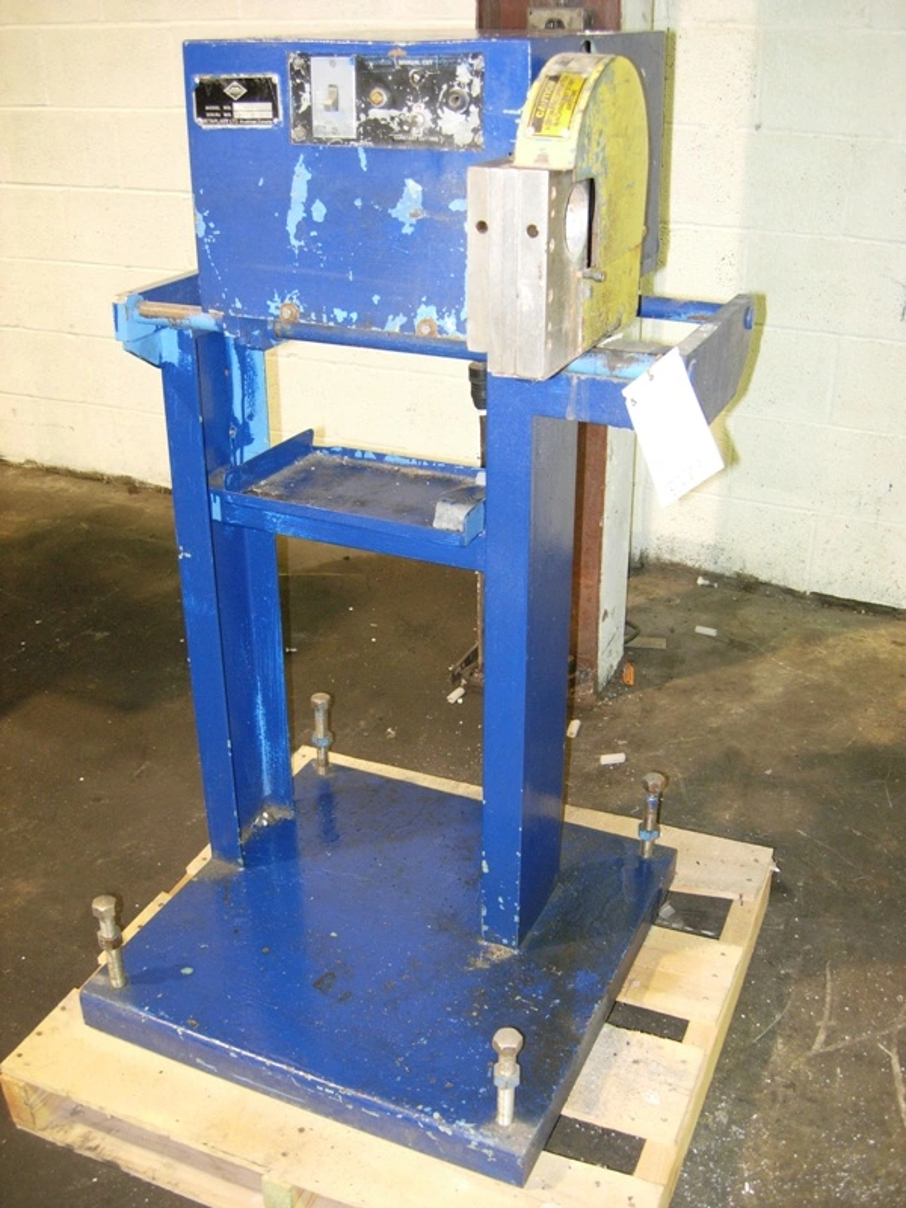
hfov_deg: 39.7
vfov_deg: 51.4
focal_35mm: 36
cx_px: 453
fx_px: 1256
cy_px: 604
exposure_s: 1/7.5
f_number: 2.7
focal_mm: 7.5
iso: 137
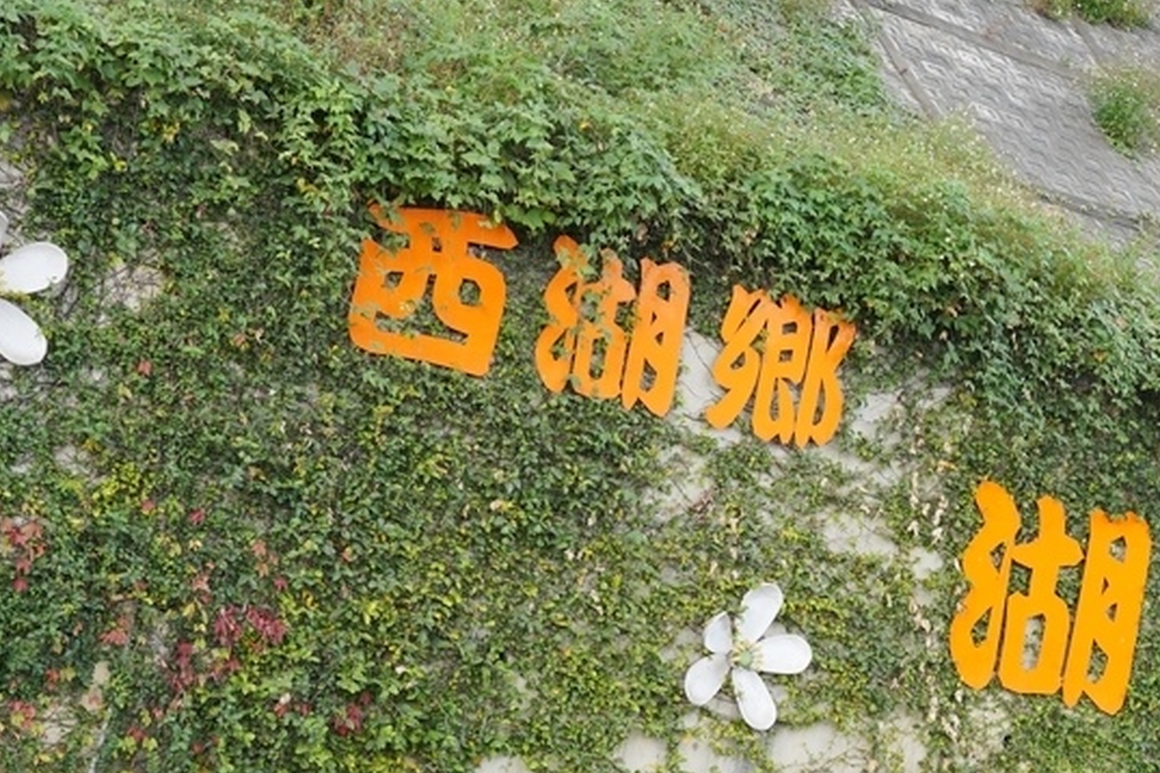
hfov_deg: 24.1
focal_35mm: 82
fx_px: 2642
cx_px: 1020
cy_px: 511
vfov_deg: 16.6
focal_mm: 44
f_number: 5.6
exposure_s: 1/50
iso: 100
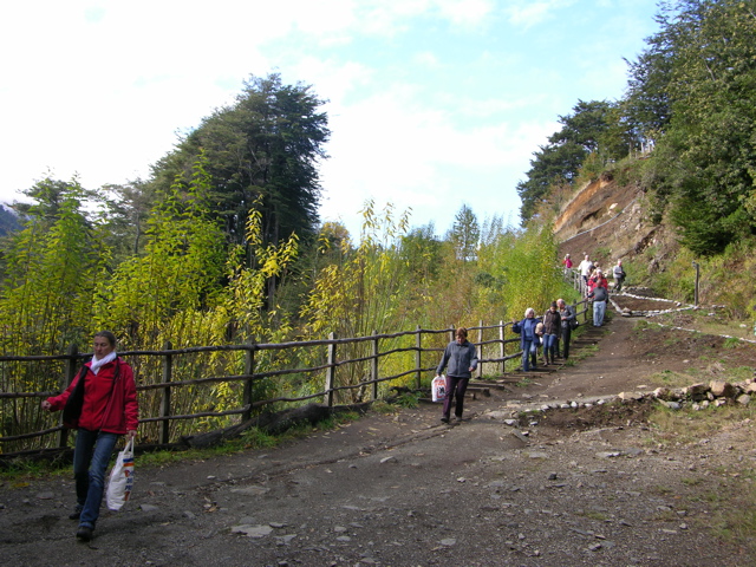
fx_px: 764
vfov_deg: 40.7
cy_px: 284
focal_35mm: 35
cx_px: 378
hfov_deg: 52.6
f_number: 3.5
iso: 50
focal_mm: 8.9
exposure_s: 1/95.9
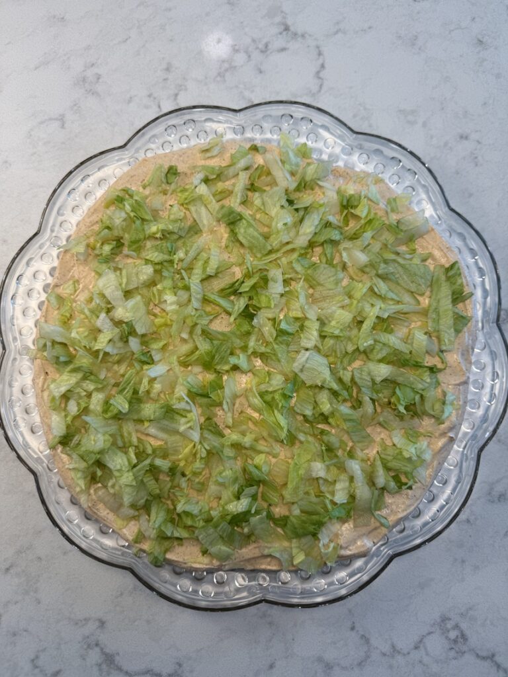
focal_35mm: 24
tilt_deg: -81.5
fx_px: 470
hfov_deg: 56.8
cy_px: 338
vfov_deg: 71.6
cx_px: 254
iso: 80
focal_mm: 6.76
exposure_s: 1/627
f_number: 1.78
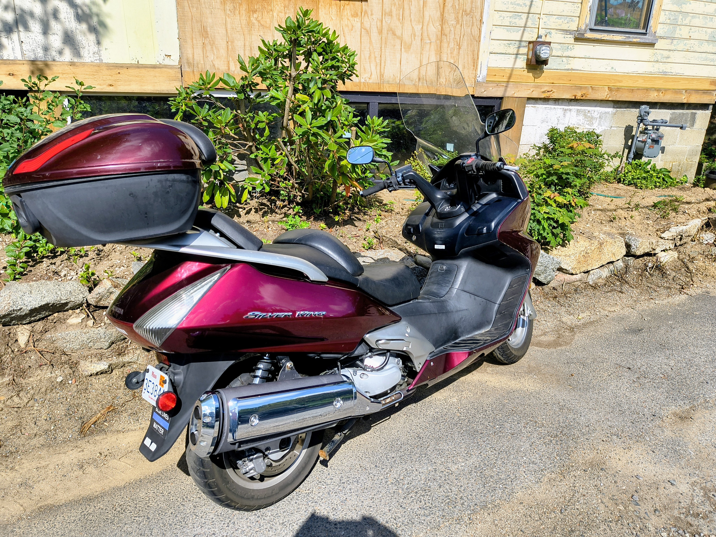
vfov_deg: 54.9
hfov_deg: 69.4
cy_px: 268
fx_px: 517
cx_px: 358
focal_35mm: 25
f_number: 1.7
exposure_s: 1/1725
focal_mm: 4.68
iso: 101
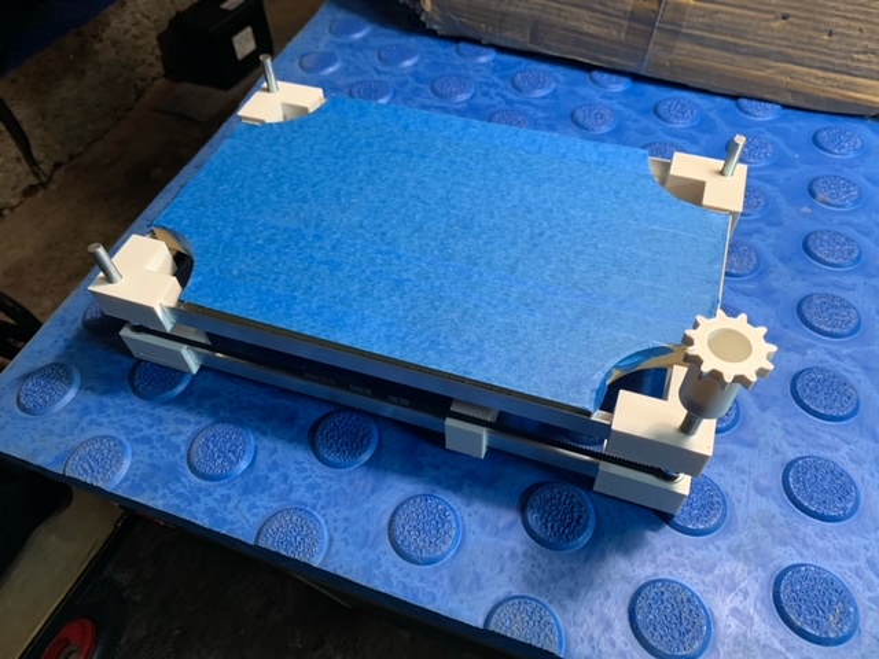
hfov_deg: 67.3
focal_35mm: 26
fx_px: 660
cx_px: 440
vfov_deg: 53.1
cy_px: 330
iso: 200
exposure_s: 1/50
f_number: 1.8
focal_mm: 4.25
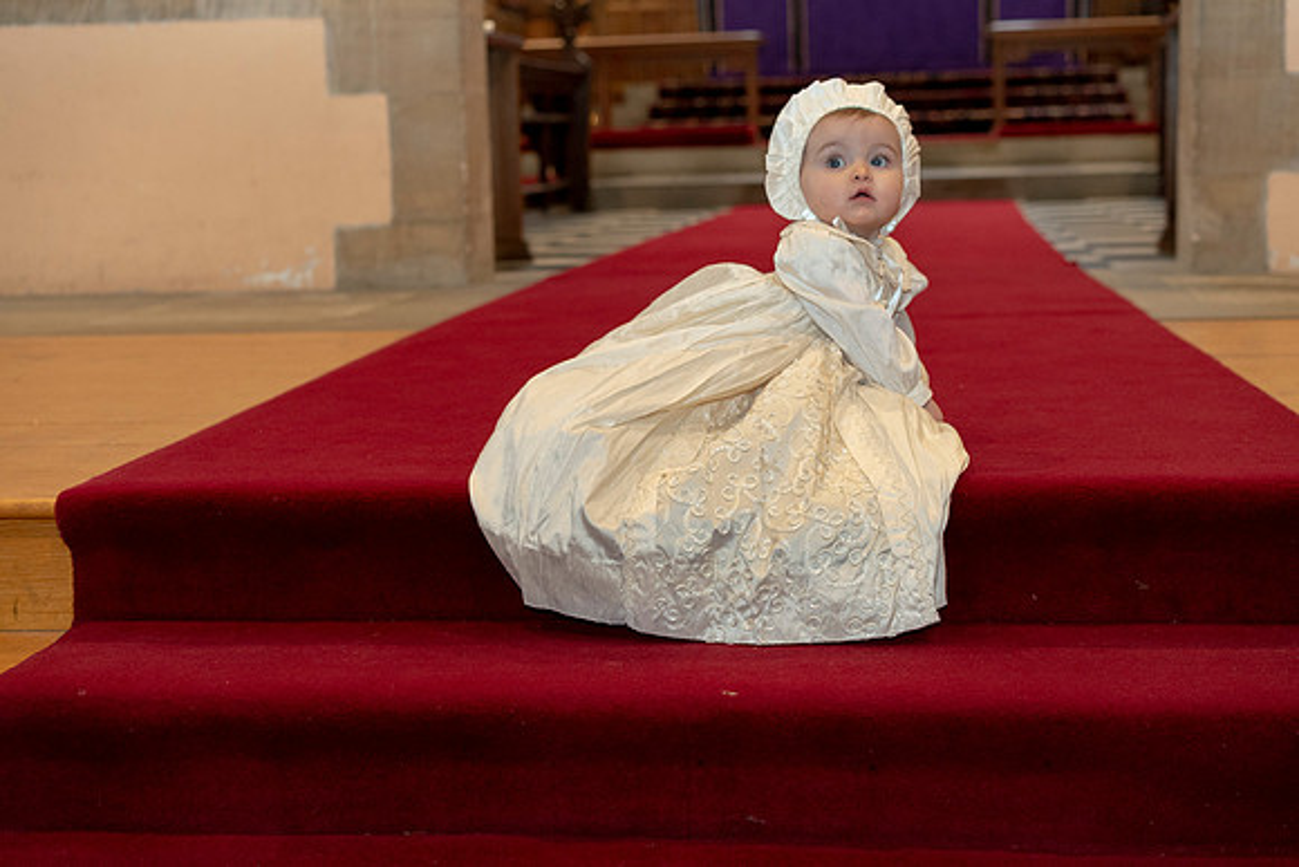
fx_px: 1985
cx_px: 650
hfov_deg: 36.2
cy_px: 434
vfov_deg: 24.6
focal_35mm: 55
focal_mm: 55
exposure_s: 1/160
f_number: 4
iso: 3200
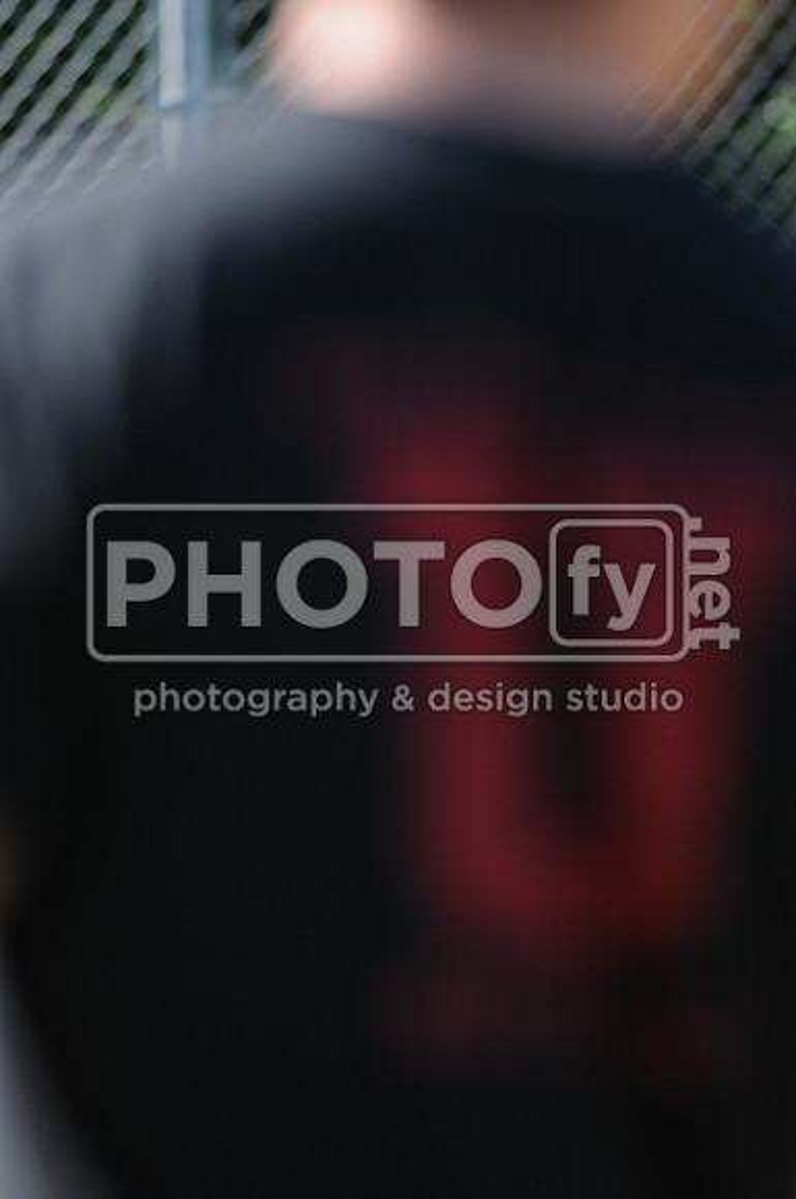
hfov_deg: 3.0
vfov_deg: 4.6
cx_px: 398
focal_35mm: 450
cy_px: 600
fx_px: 14969
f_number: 4
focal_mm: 300
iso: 400
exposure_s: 1/1000
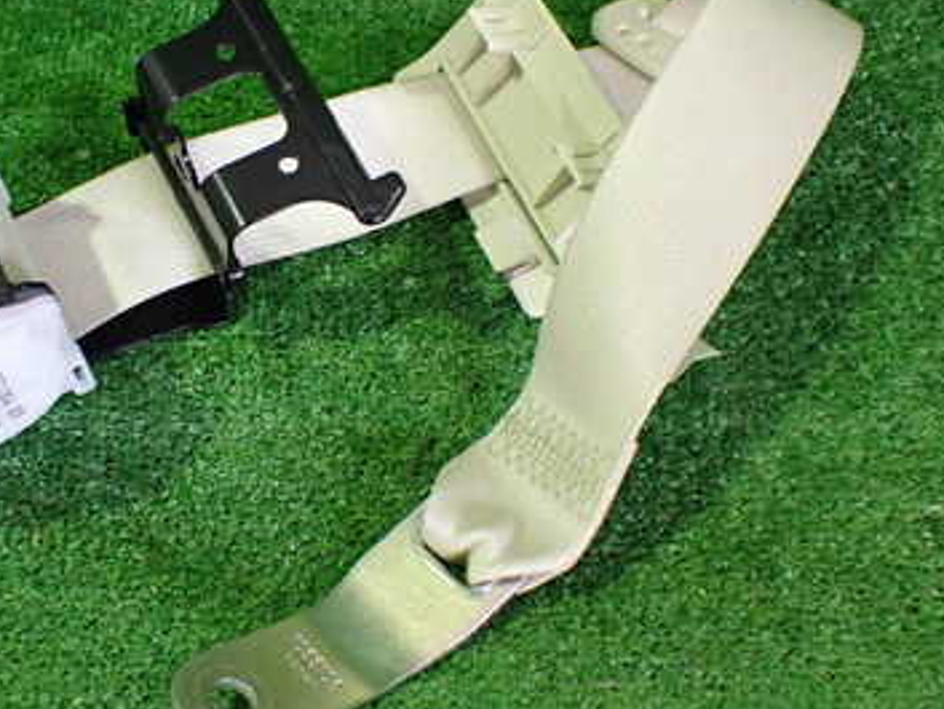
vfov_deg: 28.6
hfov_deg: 36.8
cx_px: 267
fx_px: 1391
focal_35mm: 51
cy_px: 310
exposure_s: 1/40
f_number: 2.3
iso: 800
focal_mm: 5.4
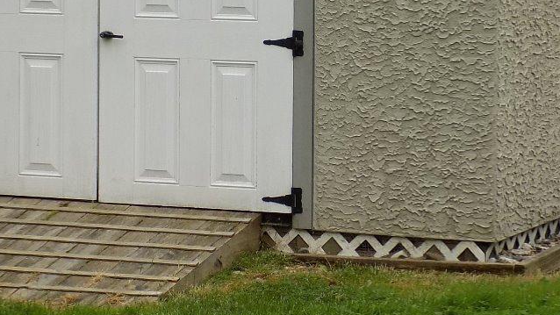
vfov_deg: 7.0
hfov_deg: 12.5
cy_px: -7
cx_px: 210
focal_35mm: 172
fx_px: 2554
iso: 80
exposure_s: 1/125
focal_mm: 12.5
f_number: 4.2
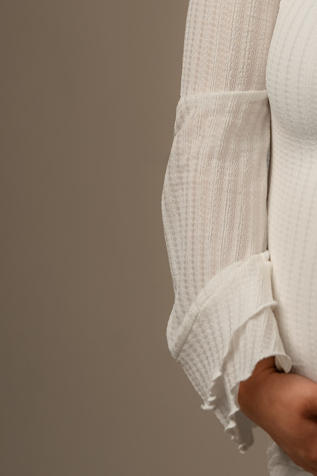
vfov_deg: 8.4
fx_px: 3237
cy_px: 19
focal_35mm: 245
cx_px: 443
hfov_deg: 5.6
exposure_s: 1/160
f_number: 5.6
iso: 125
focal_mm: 83
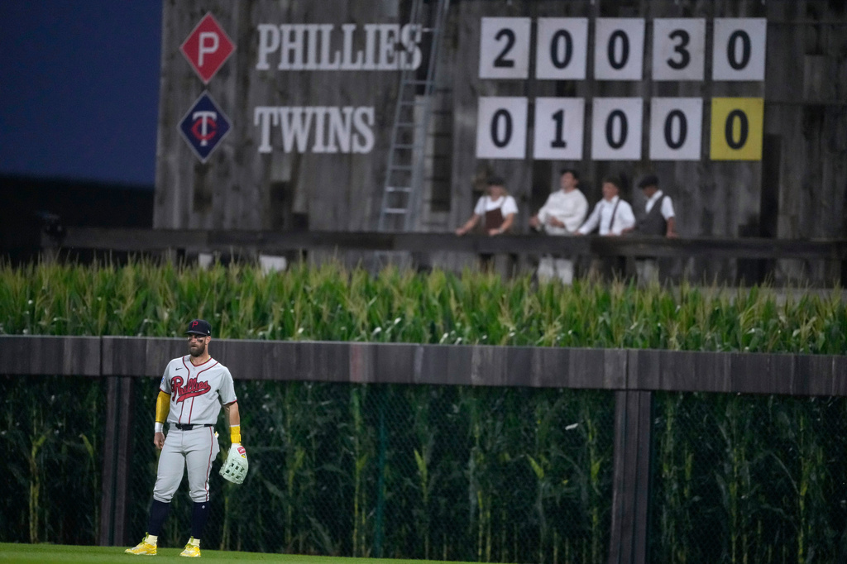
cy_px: 282
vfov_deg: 3.4
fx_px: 9408
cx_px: 424
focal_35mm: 400
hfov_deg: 5.2
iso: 6400
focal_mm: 400
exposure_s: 1/2000
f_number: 2.8
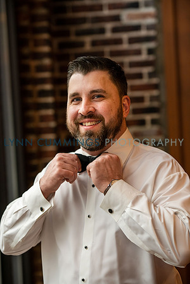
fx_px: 887
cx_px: 95
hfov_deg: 12.2
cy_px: 142
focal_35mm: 112
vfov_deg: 18.3
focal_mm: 112
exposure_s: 1/160
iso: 320
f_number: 3.5
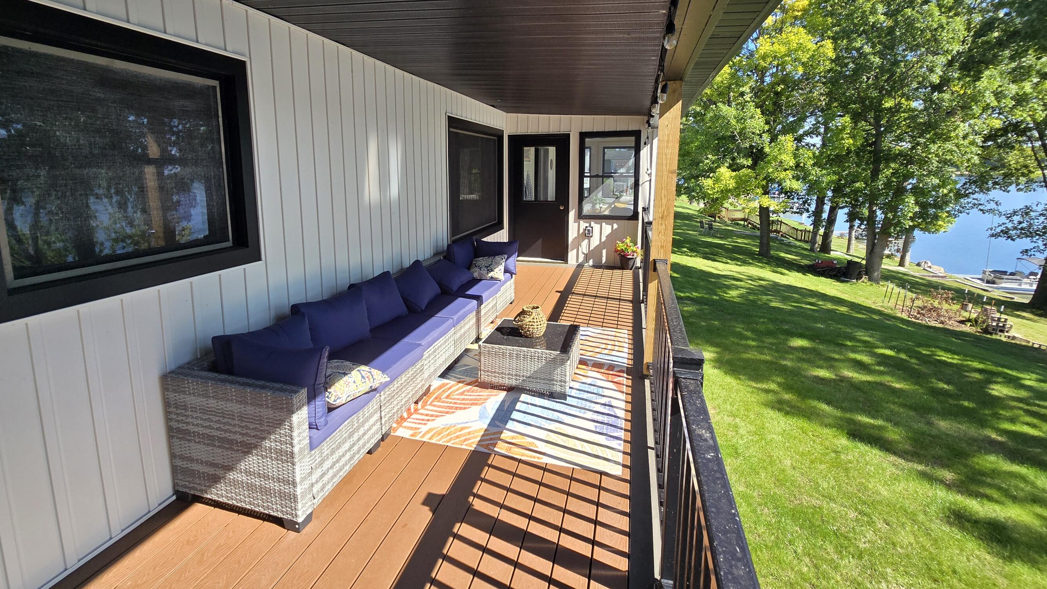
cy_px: 244
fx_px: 444
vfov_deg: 66.6
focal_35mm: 16
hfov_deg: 99.2
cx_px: 483
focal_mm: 2.2
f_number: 2.2
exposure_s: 1/784
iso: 50
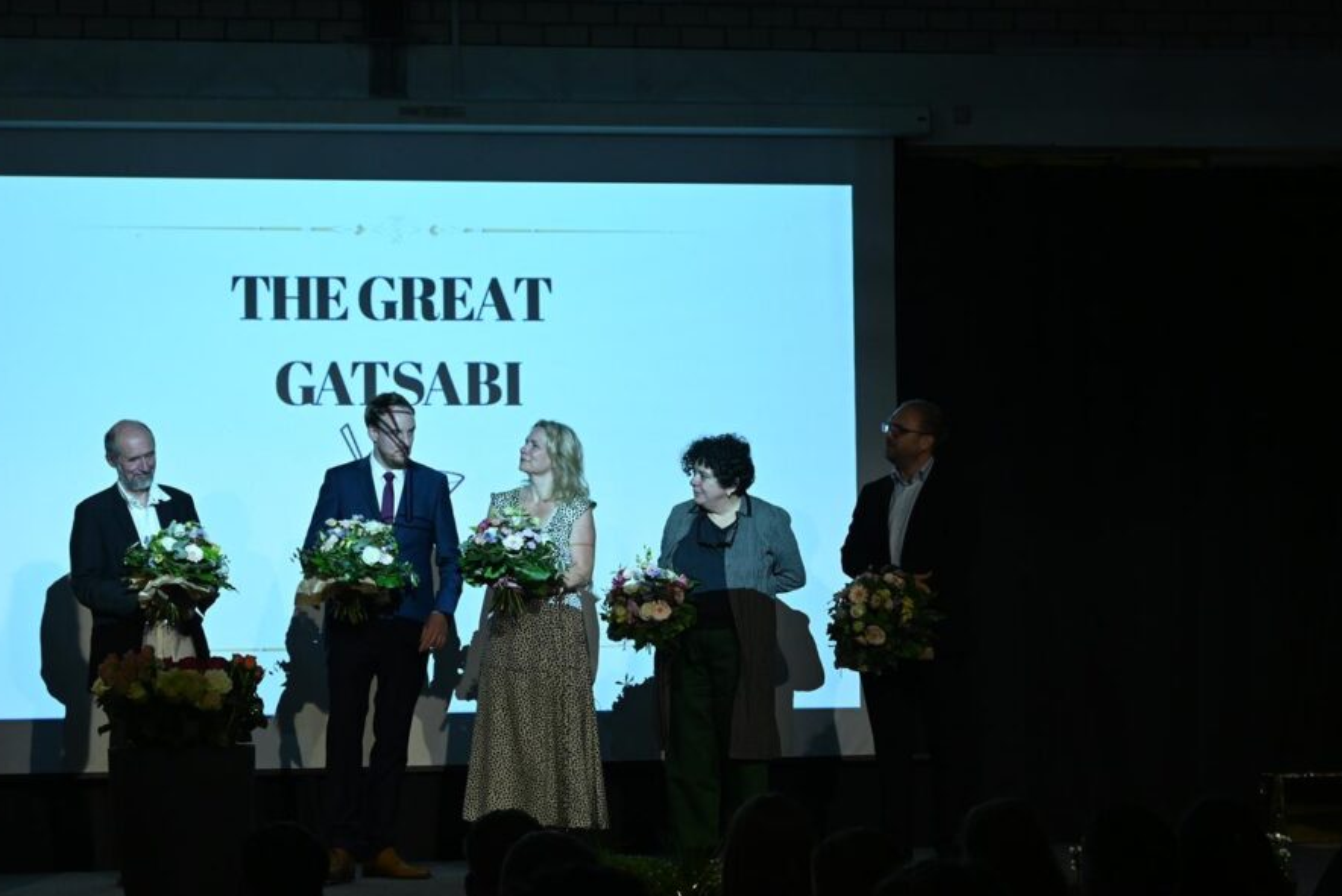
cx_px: 660
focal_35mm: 66
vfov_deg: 20.6
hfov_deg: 30.5
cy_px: 502
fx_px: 2461
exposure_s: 1/60
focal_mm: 38
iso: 1600
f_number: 5.6
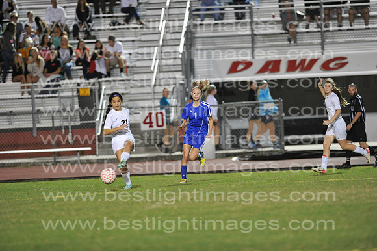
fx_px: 3140
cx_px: 188
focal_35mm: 300
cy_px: 126
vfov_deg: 4.6
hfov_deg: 6.9
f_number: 3.2
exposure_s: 1/400
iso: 5000
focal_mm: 300
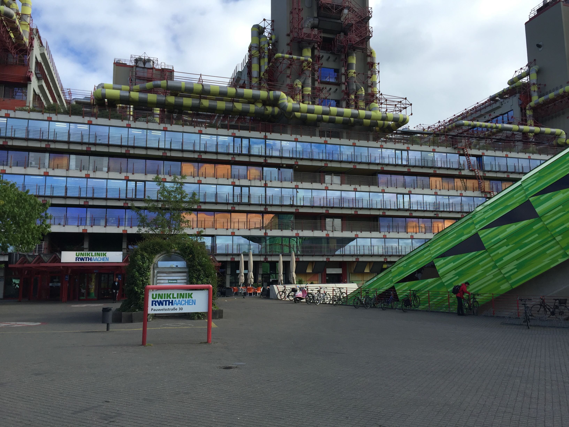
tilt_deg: +7.5
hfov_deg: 61.7
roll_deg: +0.1
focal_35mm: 29
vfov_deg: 48.2
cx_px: 284
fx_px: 477
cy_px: 214
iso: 32
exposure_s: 1/1163
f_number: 2.2
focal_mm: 4.15
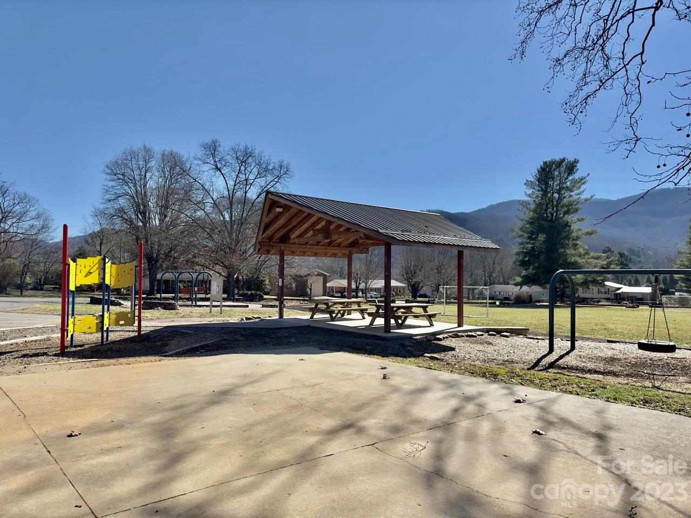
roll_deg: -0.7
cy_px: 259
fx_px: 479
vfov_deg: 56.8
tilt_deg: +1.4
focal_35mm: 24
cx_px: 346
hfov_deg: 71.6
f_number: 1.78
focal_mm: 6.86
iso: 100
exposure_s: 1/8197
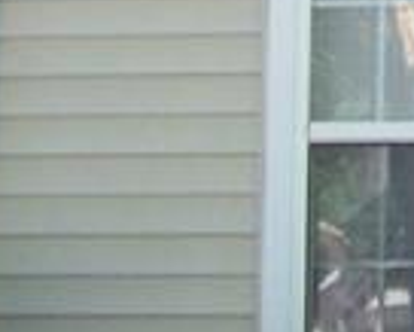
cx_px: 1041
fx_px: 3421
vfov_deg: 5.5
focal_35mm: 279
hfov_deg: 6.5
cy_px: -289
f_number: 2.8
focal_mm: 6.3
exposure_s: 1/160
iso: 160
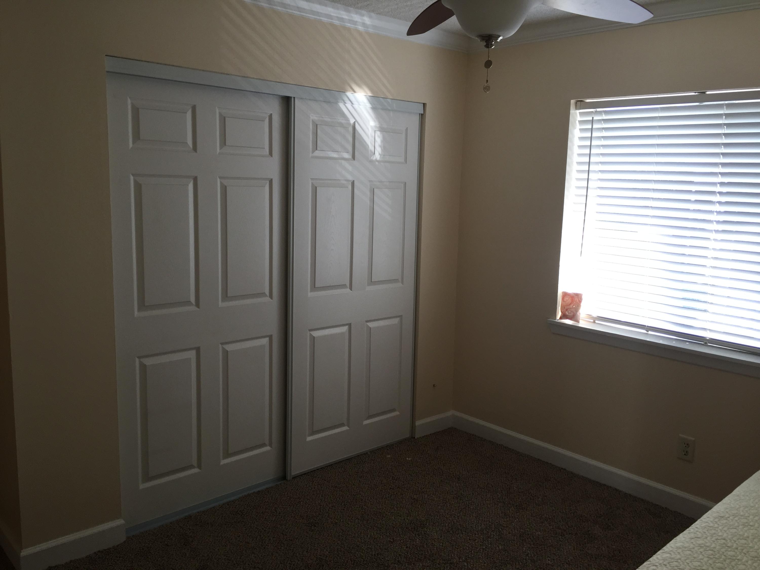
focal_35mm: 29
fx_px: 637
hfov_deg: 61.7
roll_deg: -2.7
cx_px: 380
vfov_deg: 48.2
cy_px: 285
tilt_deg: -9.2
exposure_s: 1/120
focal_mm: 4.15
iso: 50
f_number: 2.2
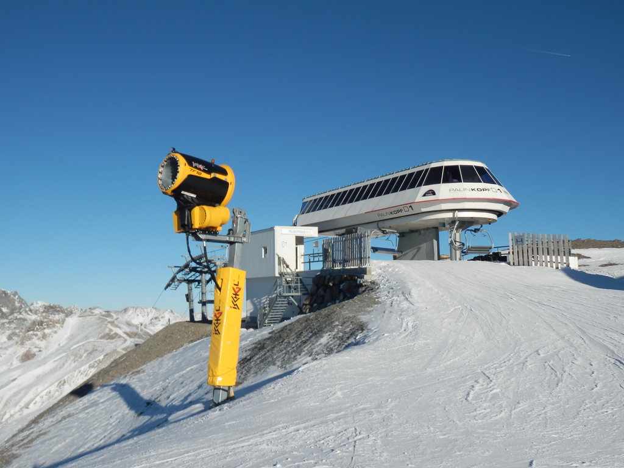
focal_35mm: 33
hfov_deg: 55.4
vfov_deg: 42.9
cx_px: 312
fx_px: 595
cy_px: 234
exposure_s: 1/200
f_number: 9.7
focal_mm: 6
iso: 80
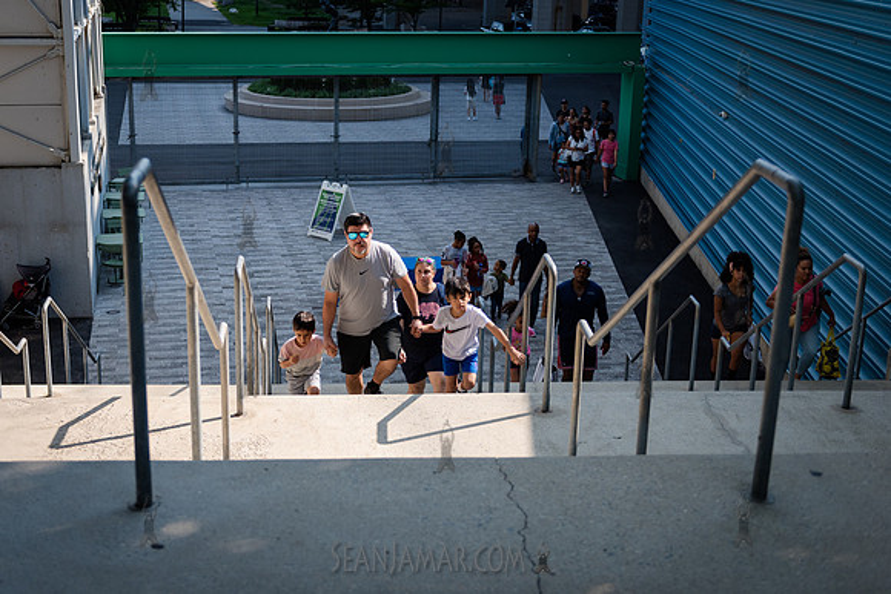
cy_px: 307
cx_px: 367
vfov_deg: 28.1
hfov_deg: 41.0
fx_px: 1186
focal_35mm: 48
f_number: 2.8
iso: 400
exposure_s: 1/3200
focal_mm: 38
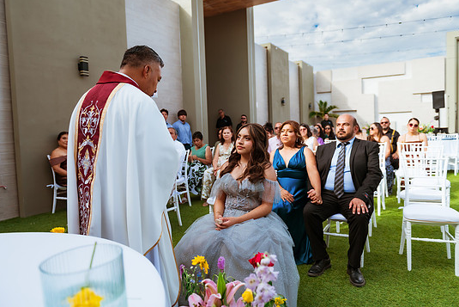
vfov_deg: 49.6
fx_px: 332
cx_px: 236
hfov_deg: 69.4
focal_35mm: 26
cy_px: 150
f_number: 2.8
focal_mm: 24
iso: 100
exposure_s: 1/1250
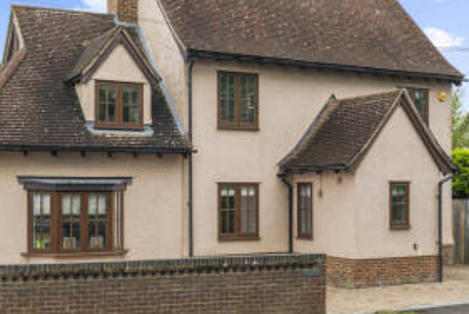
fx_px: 639
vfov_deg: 27.5
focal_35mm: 49
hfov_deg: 39.5
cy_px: 128
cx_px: 136
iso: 320
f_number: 7.1
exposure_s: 1/60
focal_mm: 29
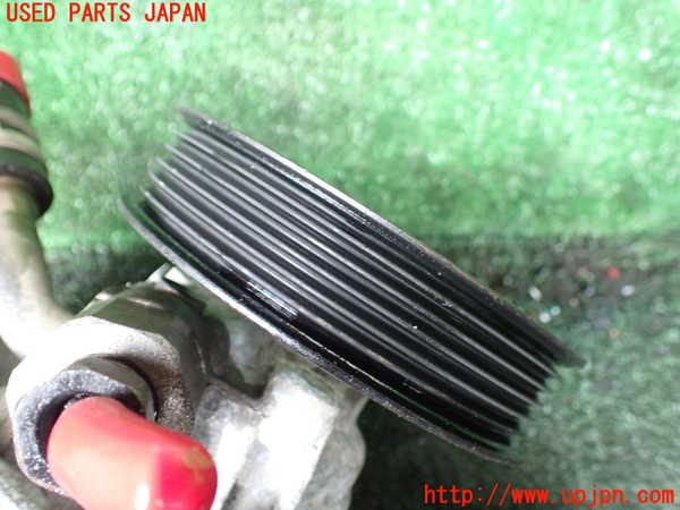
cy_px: 255
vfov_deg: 46.8
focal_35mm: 30
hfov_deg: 60.0
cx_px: 340
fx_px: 589
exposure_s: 1/30
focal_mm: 5.4
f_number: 2.3
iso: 800
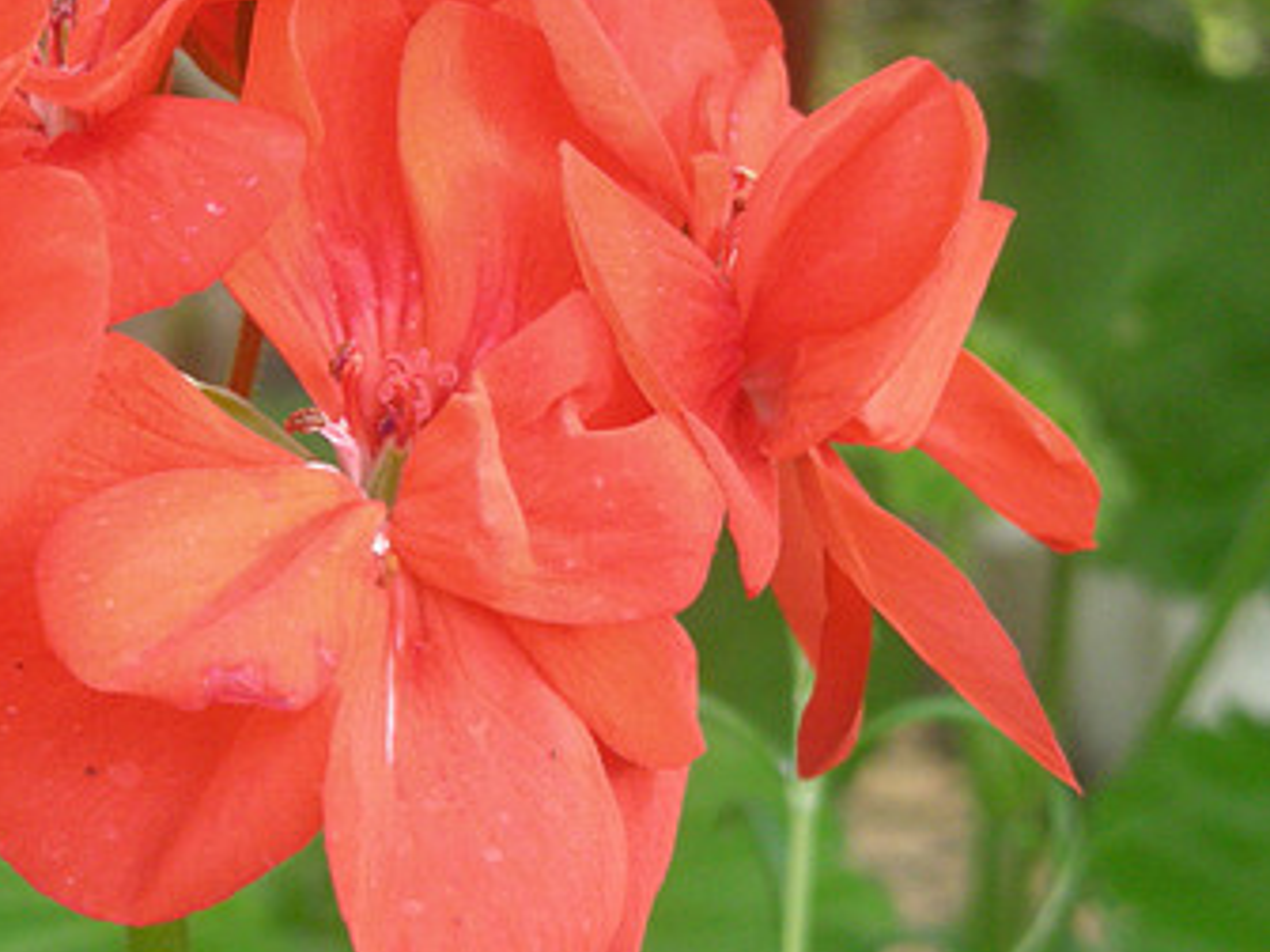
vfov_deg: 8.2
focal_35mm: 181
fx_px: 6641
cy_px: 444
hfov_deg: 10.9
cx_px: 181
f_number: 4.7
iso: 217
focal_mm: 17.1
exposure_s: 1/60.7
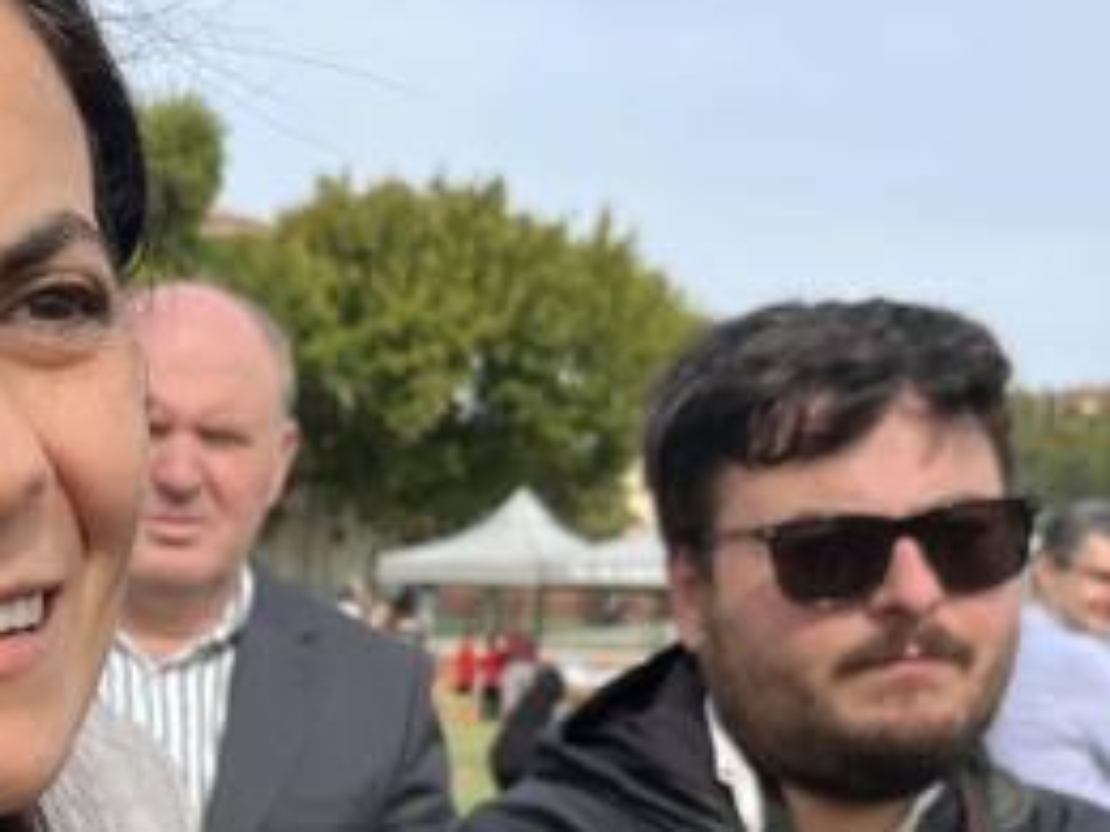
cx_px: 94
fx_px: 2405
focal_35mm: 75
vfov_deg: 19.3
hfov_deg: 25.1
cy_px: 759
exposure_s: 1/2410
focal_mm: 5.1
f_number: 1.6
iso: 50
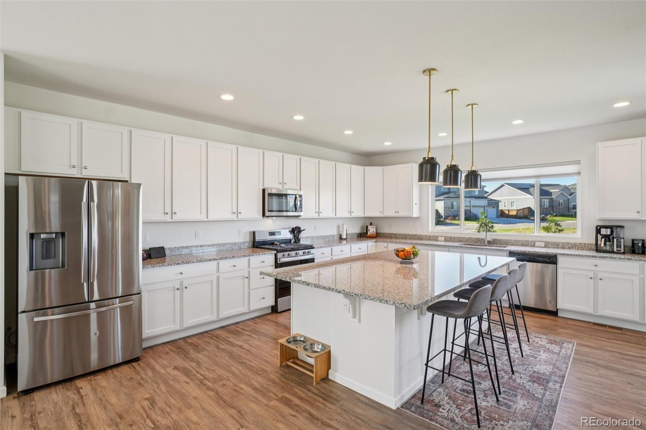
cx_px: 323
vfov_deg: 72.0
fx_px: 296
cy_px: 215
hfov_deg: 95.0
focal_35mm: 16
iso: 400
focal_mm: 11
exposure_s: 1/25
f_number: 8
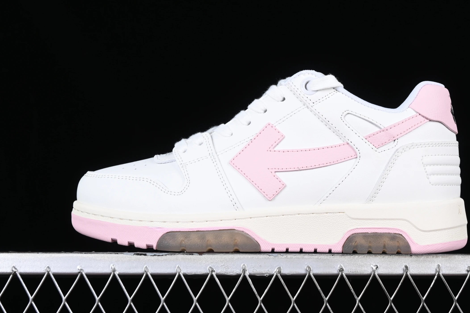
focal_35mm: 91
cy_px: 137
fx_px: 1188
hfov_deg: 22.4
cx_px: 271
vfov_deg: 15.0
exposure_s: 1/100
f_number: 8
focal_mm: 50
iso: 160
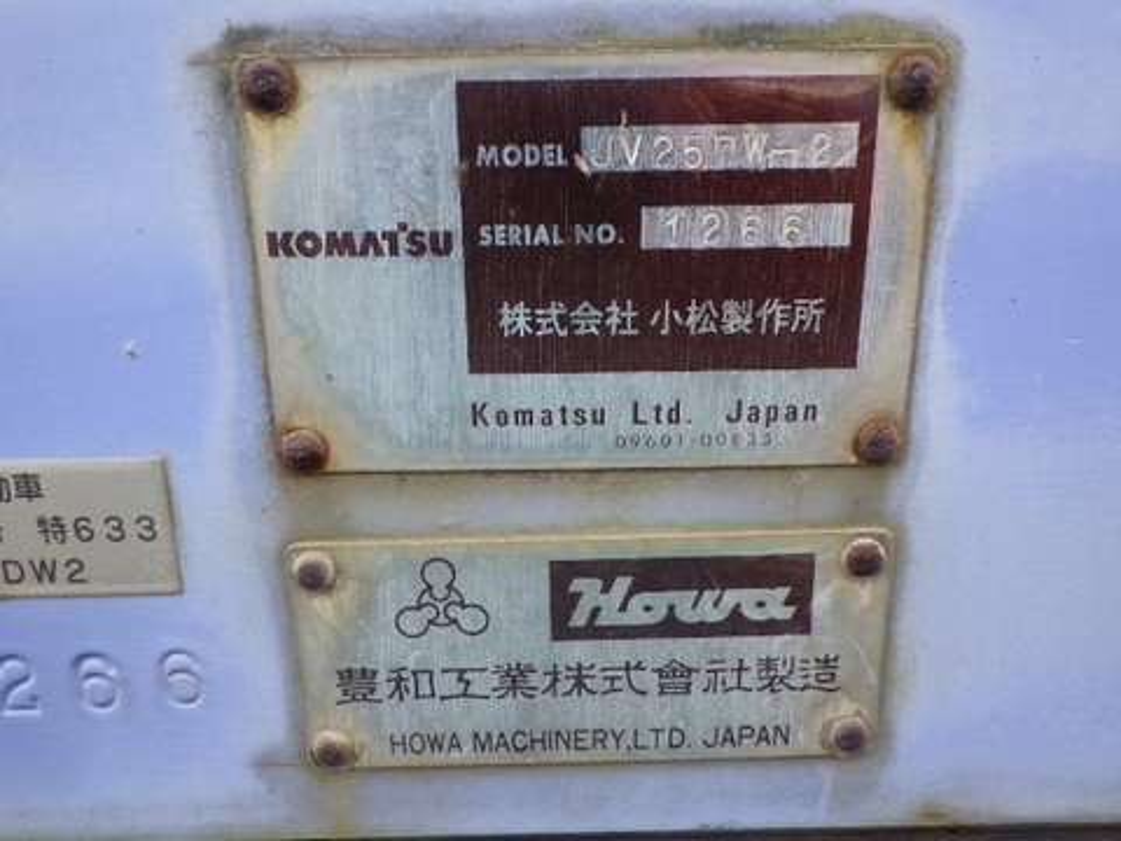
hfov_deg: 63.4
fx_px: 907
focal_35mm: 28
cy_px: 420
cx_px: 560
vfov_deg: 49.7
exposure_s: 1/60
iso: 125
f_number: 3.5
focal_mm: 5
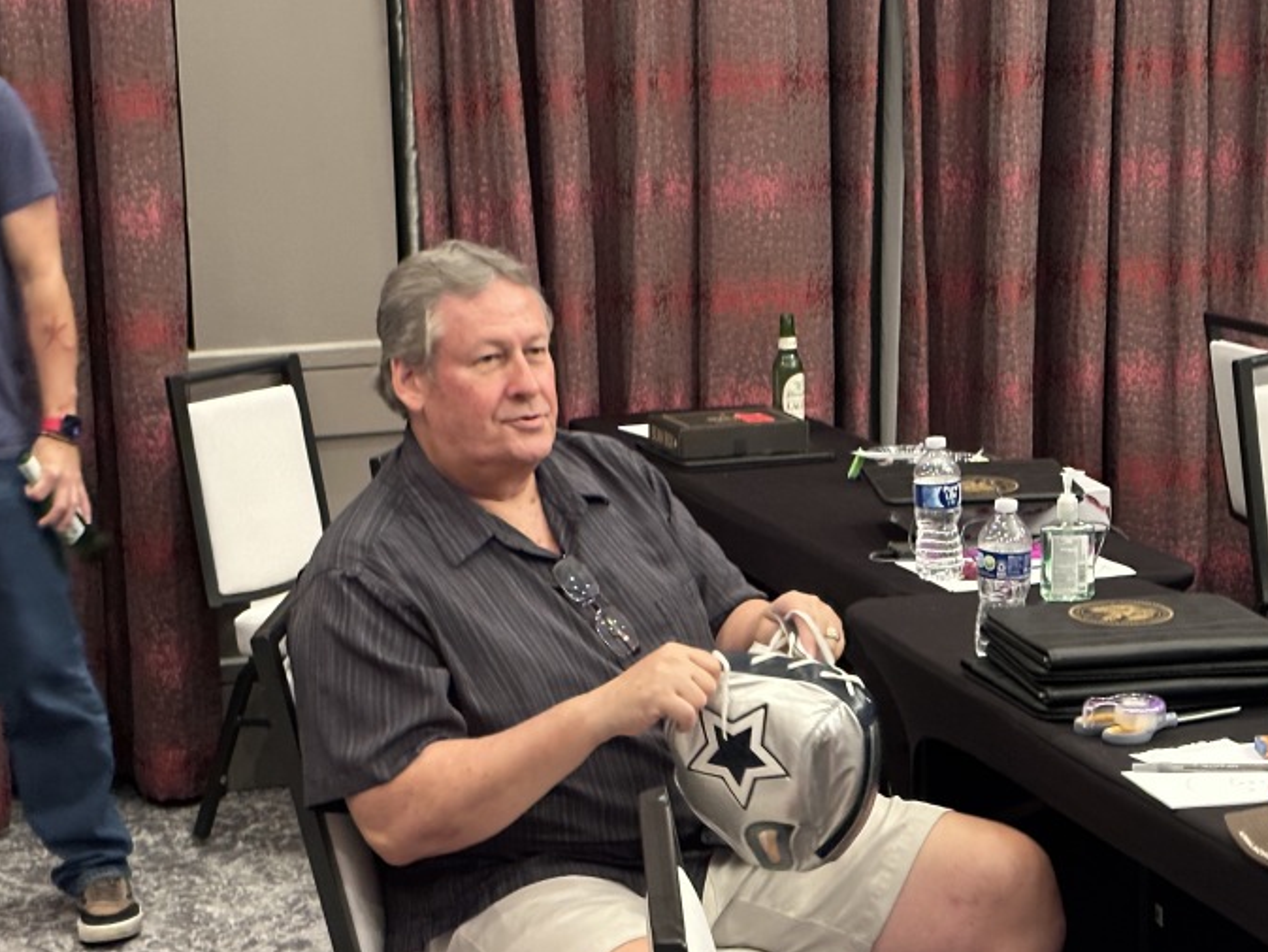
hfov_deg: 26.7
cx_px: 569
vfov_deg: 20.2
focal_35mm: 73
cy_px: 554
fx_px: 2675
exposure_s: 1/30
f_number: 1.78
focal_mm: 6.86
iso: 500
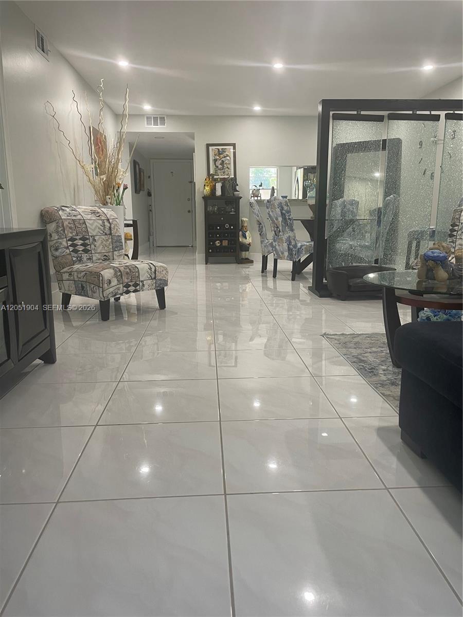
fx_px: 464
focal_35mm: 26
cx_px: 232
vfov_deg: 67.3
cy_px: 308
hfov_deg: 53.1
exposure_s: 1/60
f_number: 1.6
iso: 80
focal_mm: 4.2
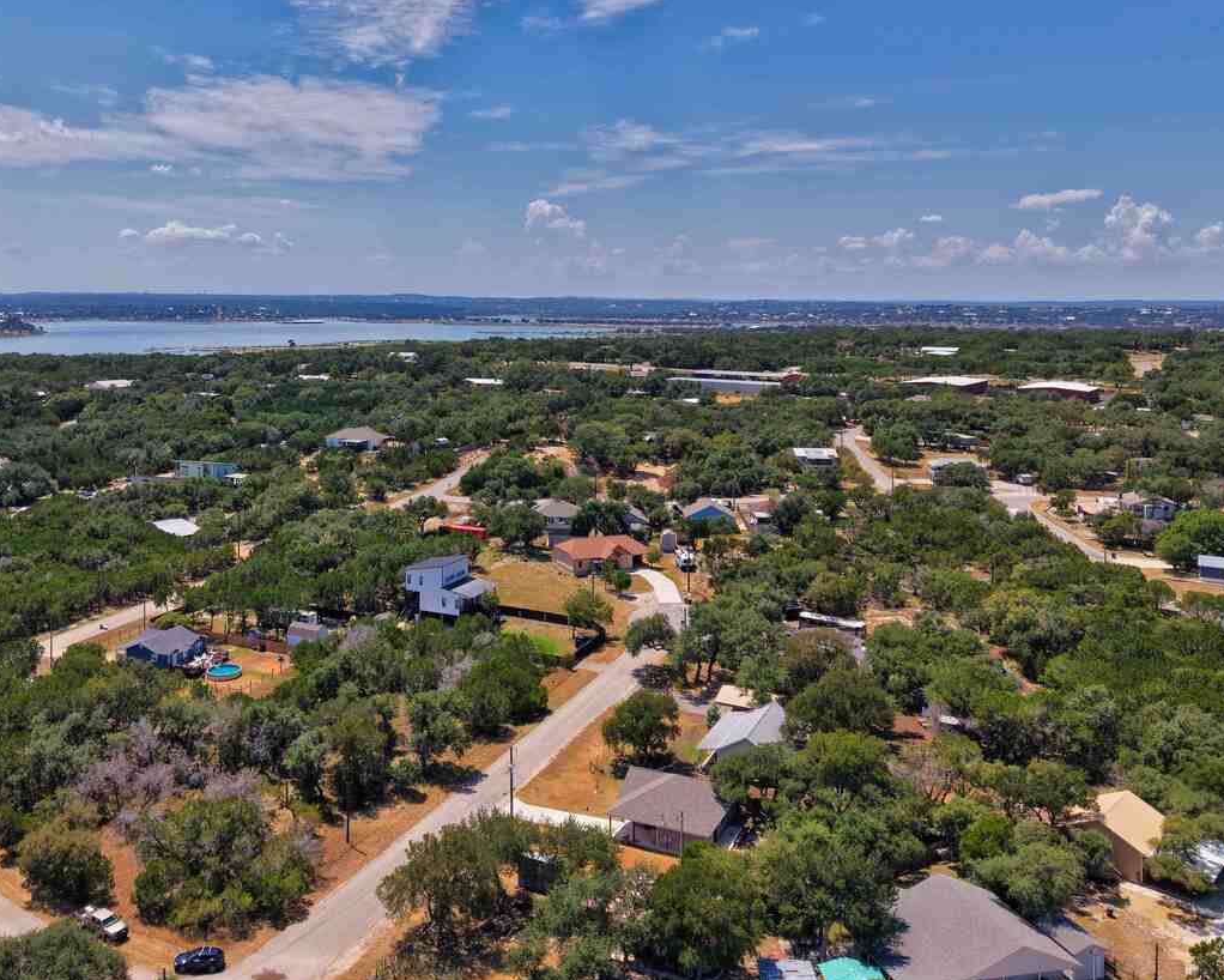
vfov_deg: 44.0
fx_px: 1196
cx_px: 491
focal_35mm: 33
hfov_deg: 53.8
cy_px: 338
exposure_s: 1/250
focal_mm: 8.67
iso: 130
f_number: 1.8
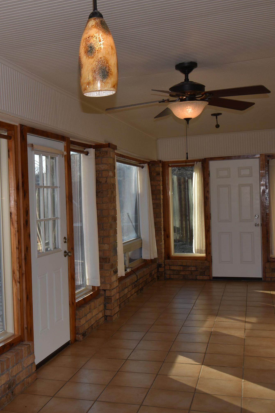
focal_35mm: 46
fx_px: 527
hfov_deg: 28.7
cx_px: 59
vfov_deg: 42.7
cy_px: 211
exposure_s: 1/200
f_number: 7.1
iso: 100
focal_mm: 20
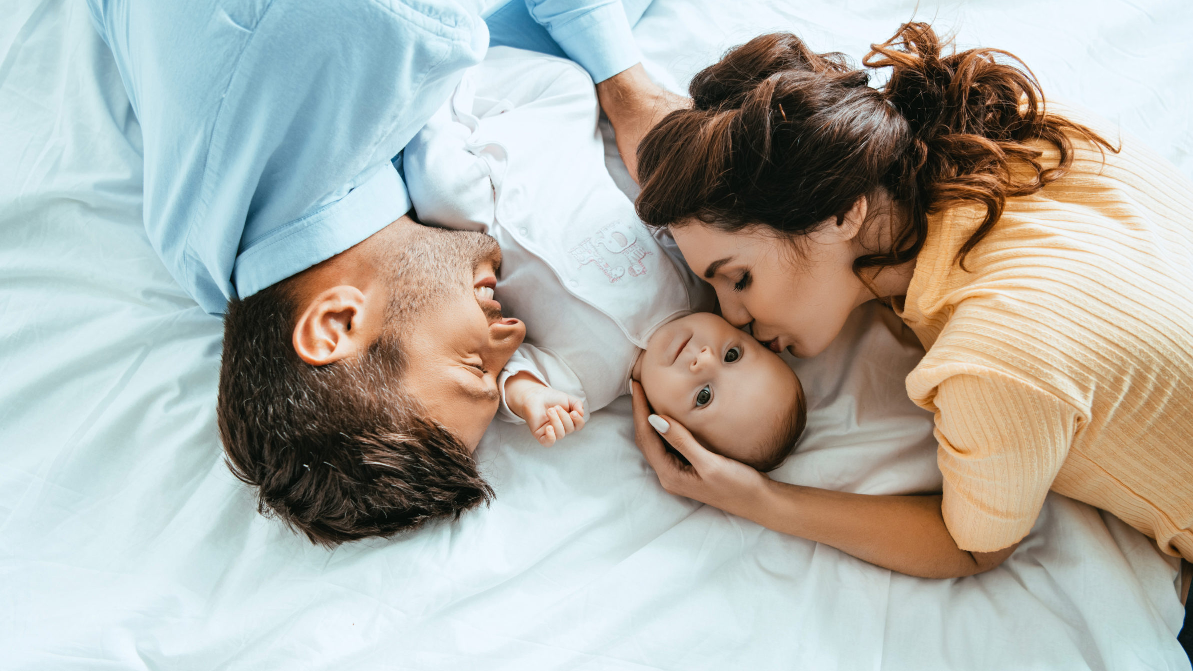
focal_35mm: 27
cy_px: 385
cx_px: 576
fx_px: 854
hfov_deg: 69.8
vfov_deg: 42.8
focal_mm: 24
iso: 320
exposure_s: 1/125
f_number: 3.2
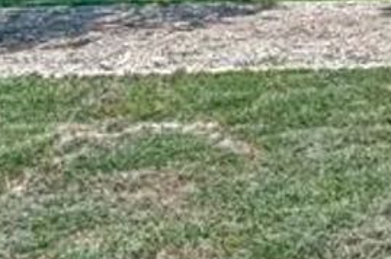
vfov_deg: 16.0
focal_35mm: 78
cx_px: 640
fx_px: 844
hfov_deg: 20.7
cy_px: -128
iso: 100
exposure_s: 1/125
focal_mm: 20.5
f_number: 8
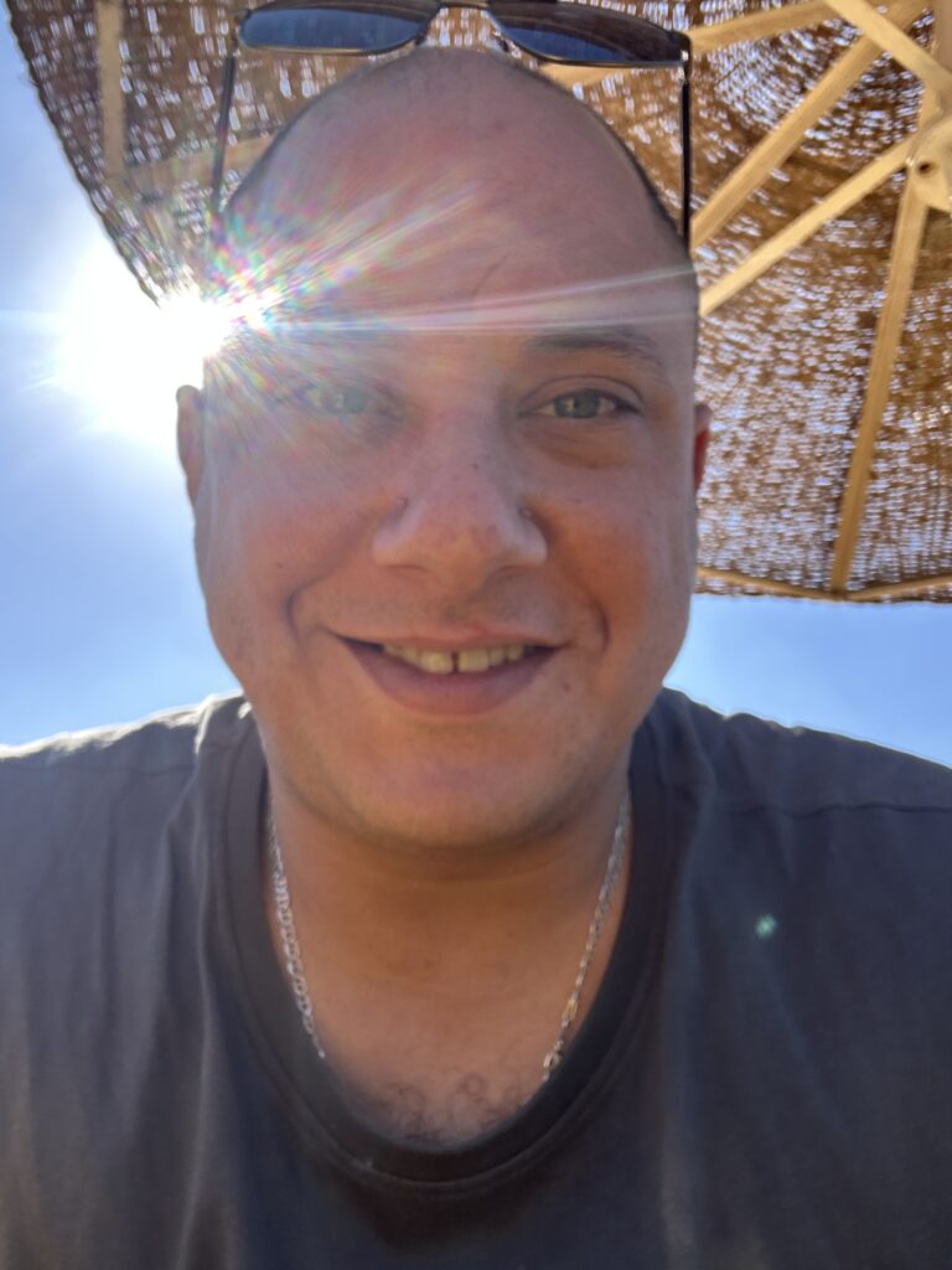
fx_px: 1100
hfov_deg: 46.8
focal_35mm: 30
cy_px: 635
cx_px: 476
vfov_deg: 60.0
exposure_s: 1/621
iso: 25
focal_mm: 2.69
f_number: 1.9
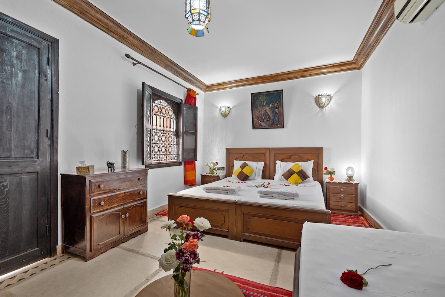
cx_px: 222
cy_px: 148
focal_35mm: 16
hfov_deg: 96.7
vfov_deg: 73.7
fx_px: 198
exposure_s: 1/2
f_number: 9
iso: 500
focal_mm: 16
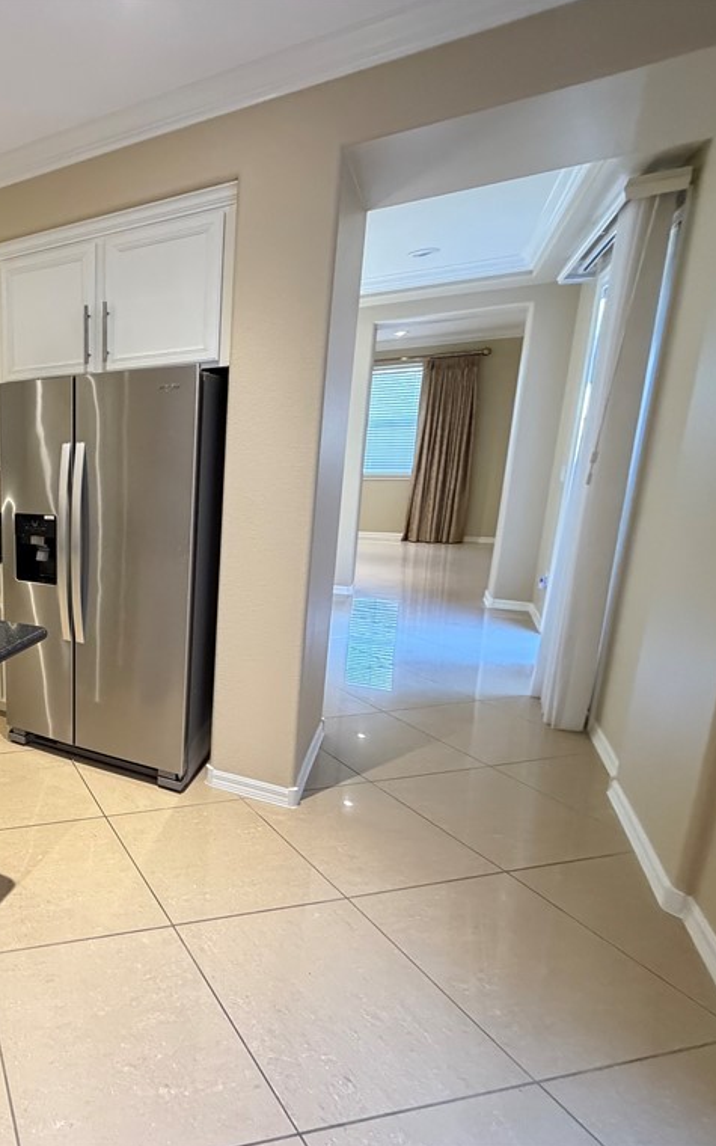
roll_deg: +2.6
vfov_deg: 85.1
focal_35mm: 20
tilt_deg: -11.9
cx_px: -14
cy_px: 575
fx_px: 624
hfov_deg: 48.2
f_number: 2.2
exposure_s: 1/60
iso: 640
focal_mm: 2.22
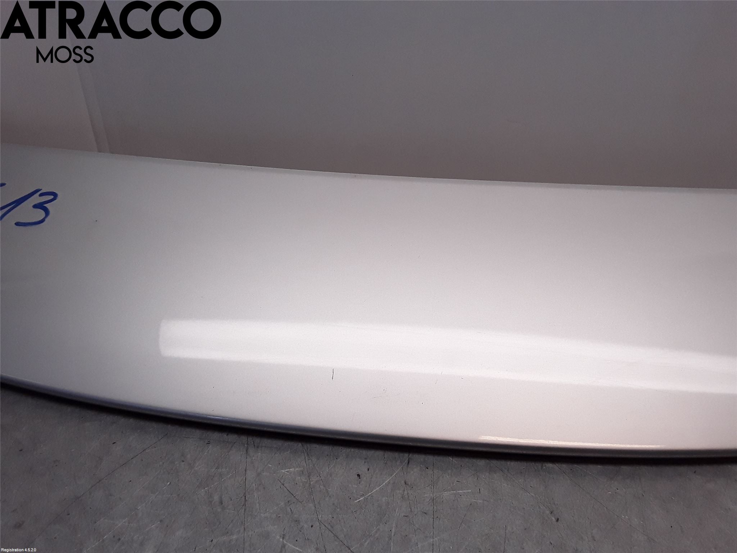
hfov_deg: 63.4
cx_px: 368
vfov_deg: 49.7
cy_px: 276
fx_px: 596
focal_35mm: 28
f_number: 1.9
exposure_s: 1/487
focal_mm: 2.91
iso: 100
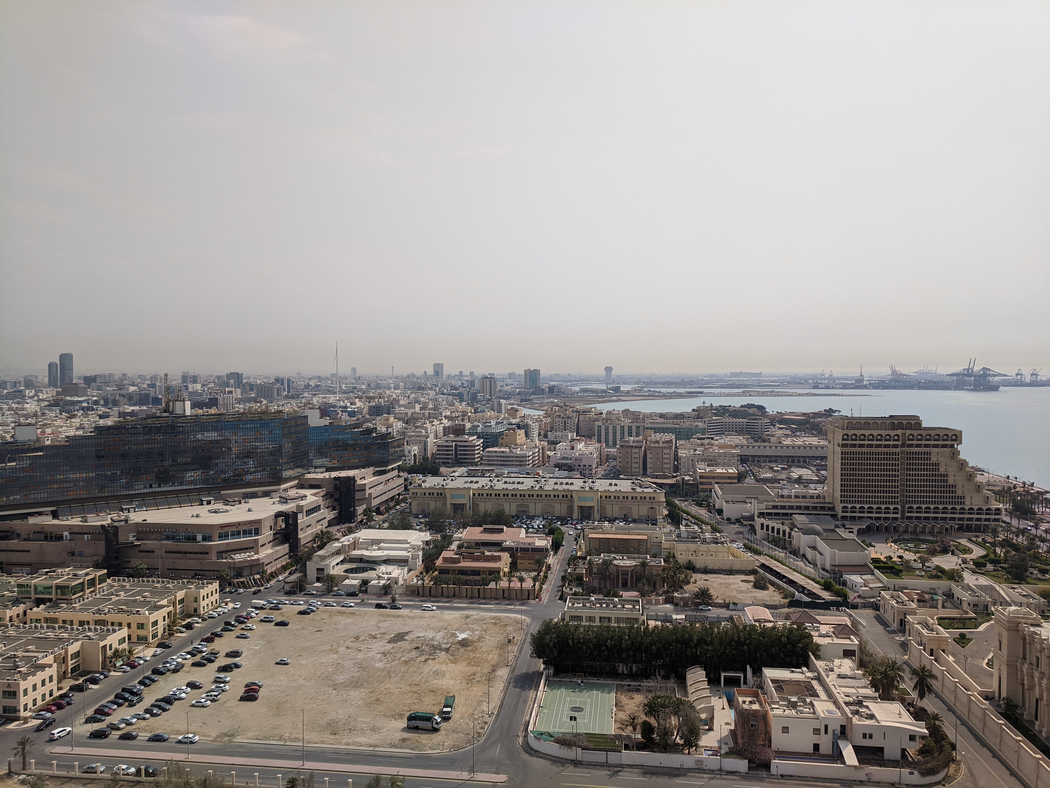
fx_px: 789
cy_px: 394
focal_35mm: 26
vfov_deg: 53.1
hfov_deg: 67.3
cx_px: 525
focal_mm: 4.67
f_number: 2
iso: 80
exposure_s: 1/5181
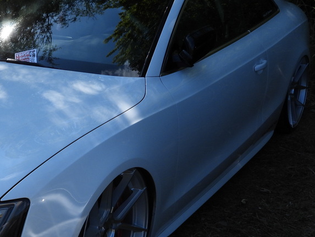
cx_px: 26
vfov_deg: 21.8
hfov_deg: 27.8
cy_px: 170
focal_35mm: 67
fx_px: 610
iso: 100
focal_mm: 5.8
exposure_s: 1/1250
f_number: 3.2
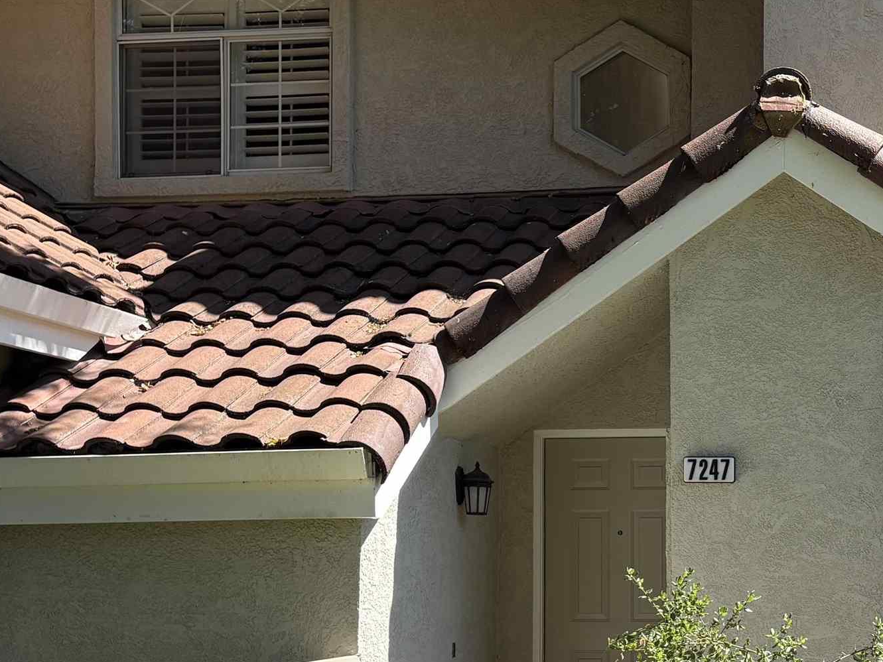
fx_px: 1530
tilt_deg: +2.0
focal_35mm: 60
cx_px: 771
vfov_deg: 24.0
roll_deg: +0.3
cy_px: 527
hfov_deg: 30.9
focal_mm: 5.96
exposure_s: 1/959
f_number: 1.6
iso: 50
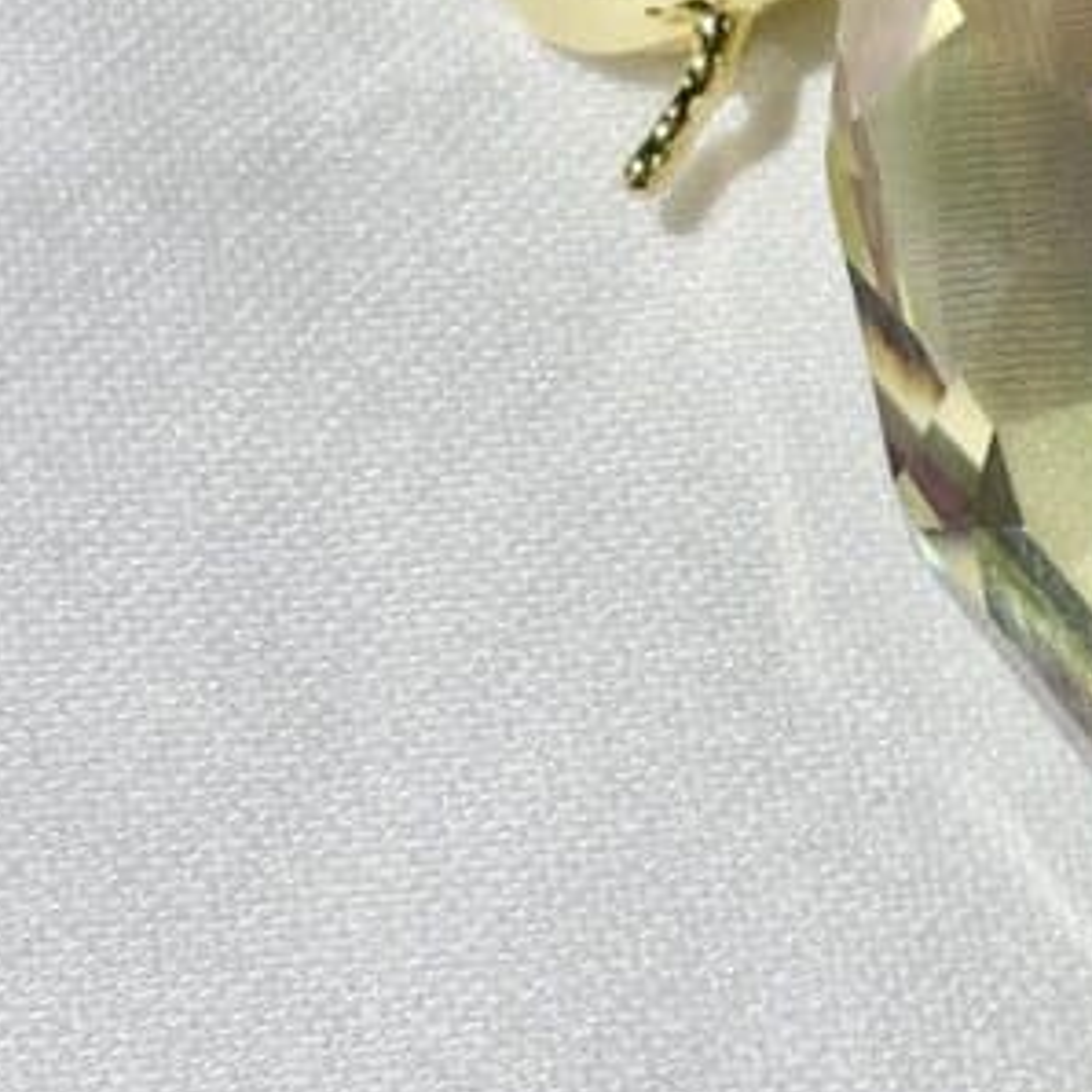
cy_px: 92
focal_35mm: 158
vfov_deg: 11.0
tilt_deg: -63.5
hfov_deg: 10.9
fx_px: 5639
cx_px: 1202
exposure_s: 1/349
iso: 32
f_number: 1.6
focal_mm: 5.96
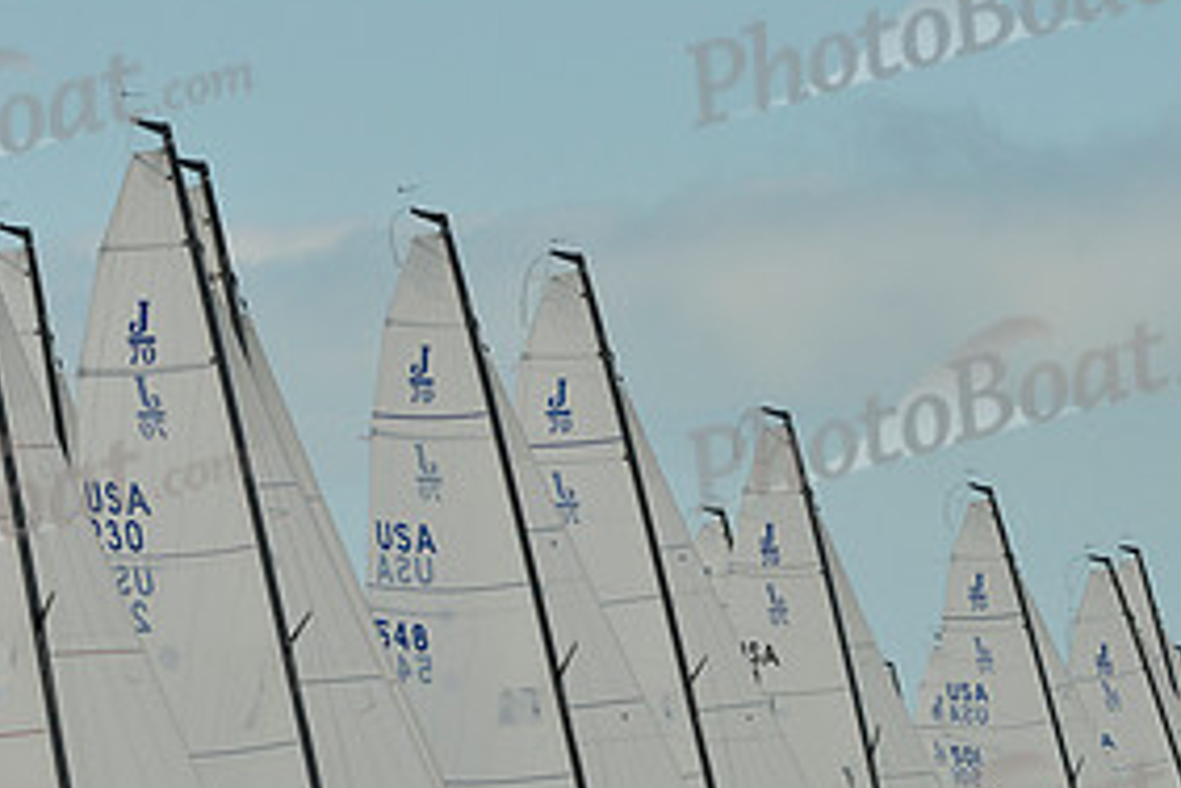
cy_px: 681
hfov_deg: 3.3
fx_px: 20239
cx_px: 473
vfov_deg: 2.2
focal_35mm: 617
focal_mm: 300
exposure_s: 1/800
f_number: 9
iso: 280
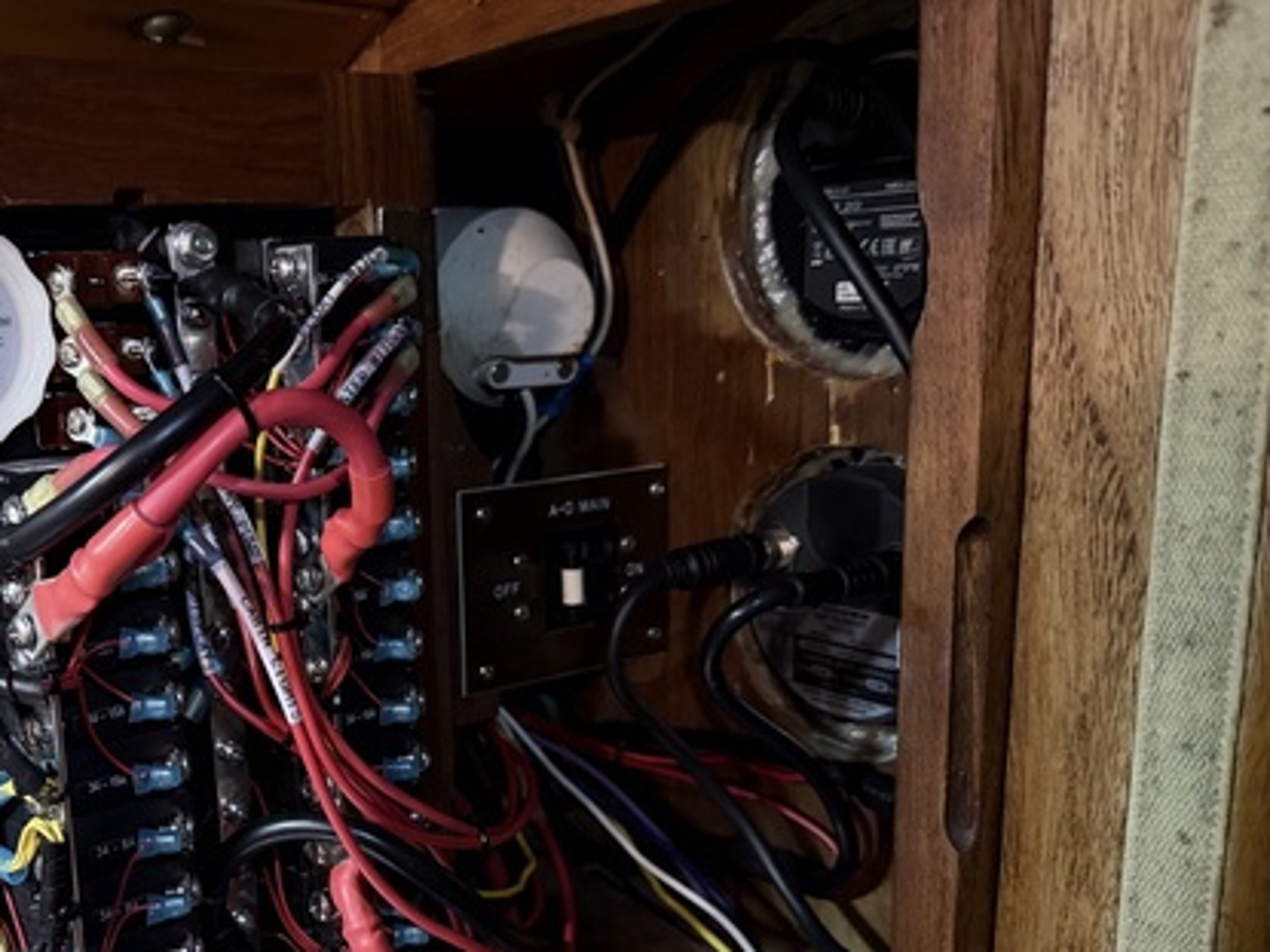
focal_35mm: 37
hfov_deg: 48.3
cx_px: 327
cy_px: 640
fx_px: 1357
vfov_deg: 38.2
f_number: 1.78
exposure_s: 1/30
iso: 1600
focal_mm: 6.76
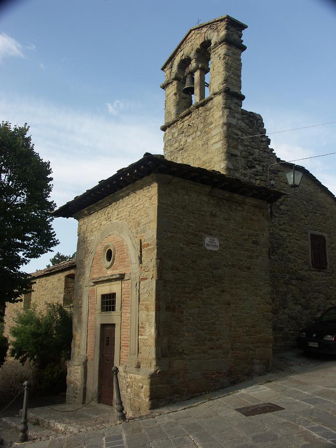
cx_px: 168
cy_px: 224
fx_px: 427
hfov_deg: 42.9
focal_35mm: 33
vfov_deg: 55.4
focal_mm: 8.52
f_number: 5.6
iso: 64
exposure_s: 1/200
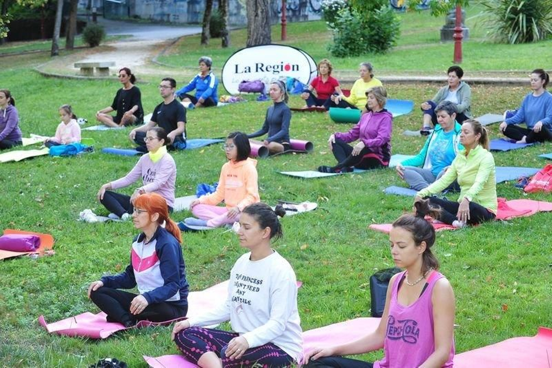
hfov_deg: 24.8
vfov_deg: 16.6
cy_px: 184
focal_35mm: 82
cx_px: 276
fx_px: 1257
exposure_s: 1/100
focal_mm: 82
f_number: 7.1
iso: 1000
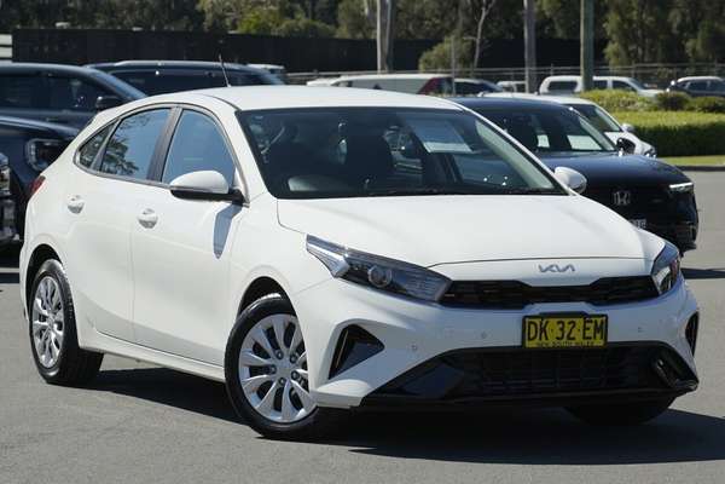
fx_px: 2114
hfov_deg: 19.5
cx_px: 362
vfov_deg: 13.0
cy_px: 242
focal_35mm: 105
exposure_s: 1/2000
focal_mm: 105
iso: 1000
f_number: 7.1
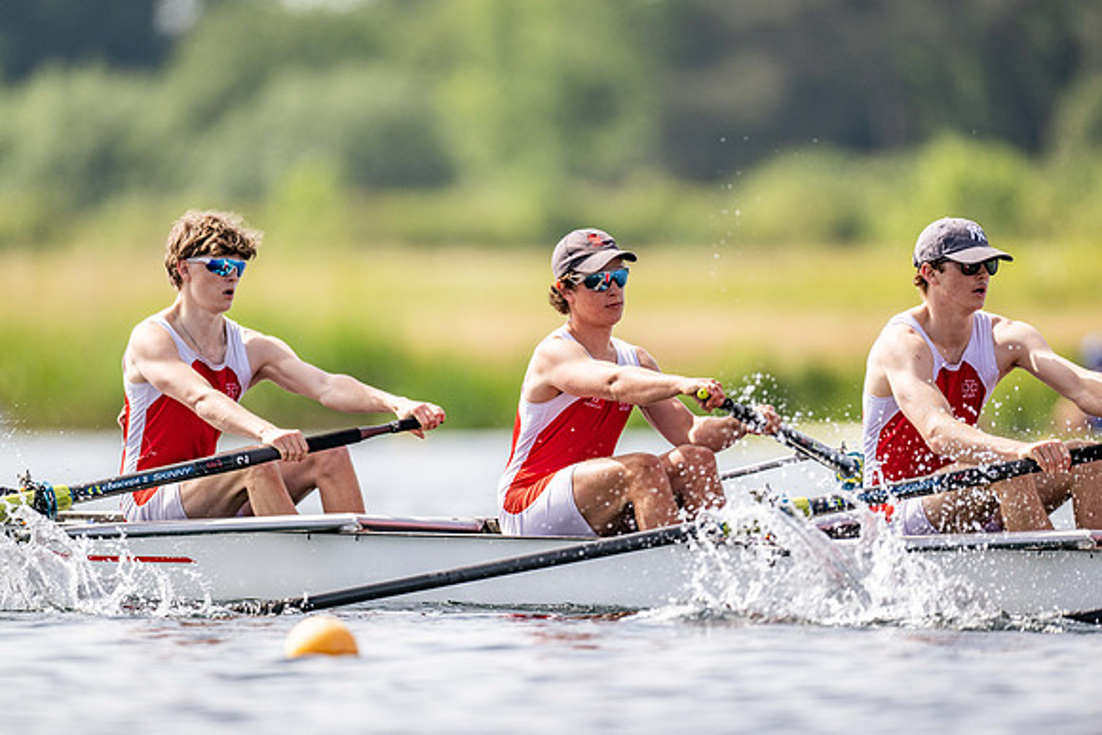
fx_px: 18370
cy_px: 368
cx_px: 551
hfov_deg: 3.4
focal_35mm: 600
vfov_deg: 2.3
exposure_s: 1/2500
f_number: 4
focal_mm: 600
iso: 220
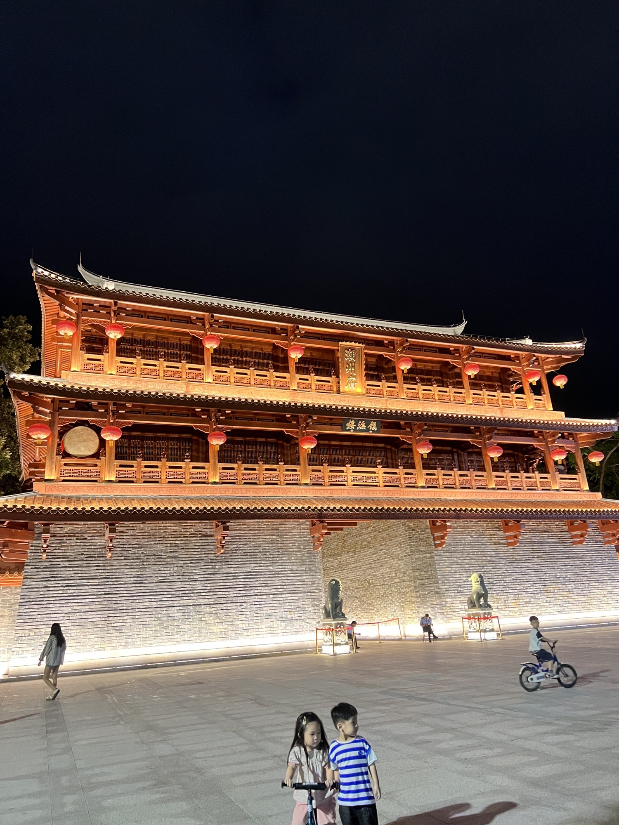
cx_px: 310
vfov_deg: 67.3
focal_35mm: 26
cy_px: 412
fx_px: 620
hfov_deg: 53.1
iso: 500
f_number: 1.5
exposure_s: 1/33
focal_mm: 5.7
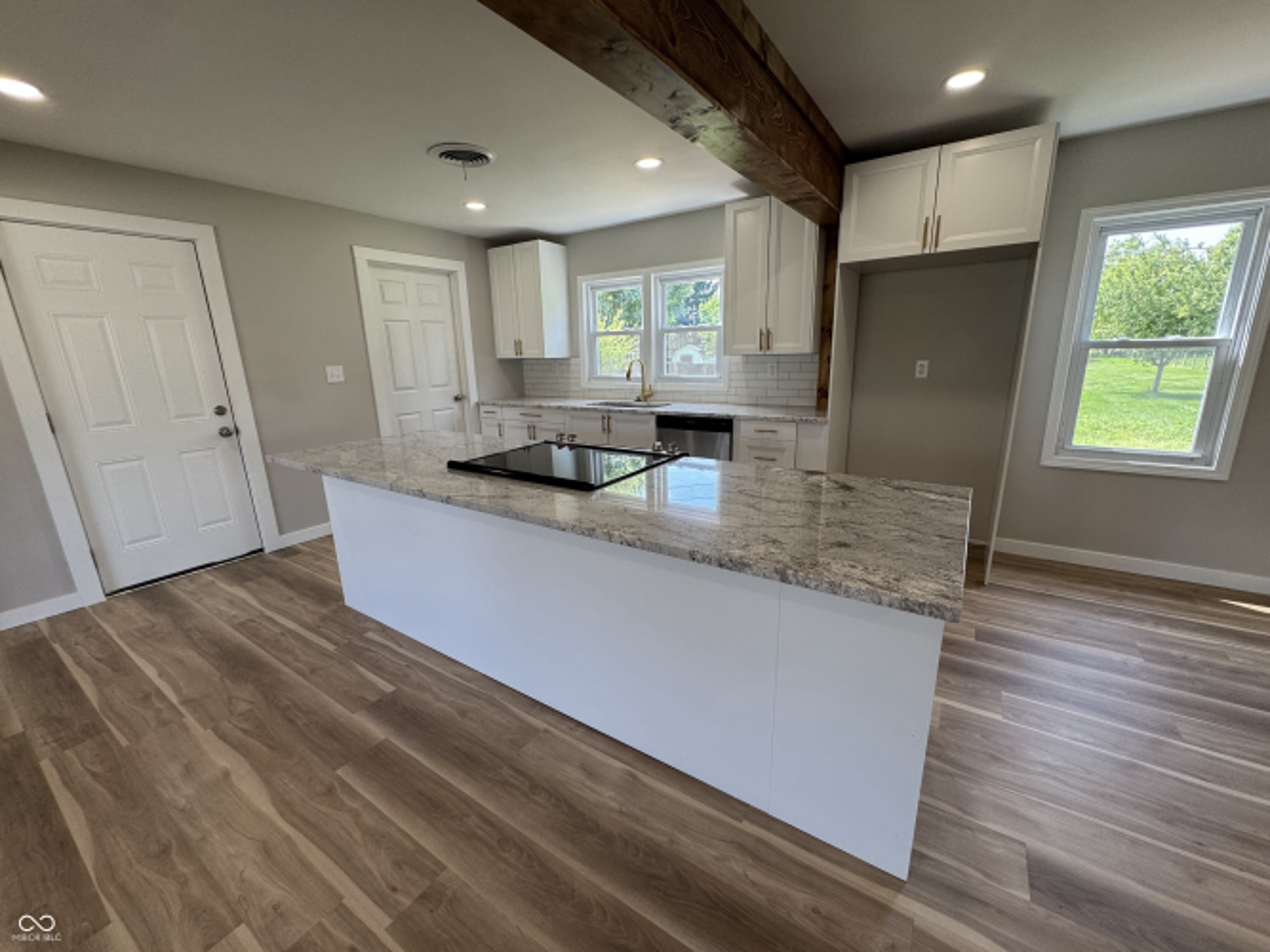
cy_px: 476
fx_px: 514
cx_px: 635
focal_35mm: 14
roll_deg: +1.1
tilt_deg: -14.5
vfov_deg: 85.7
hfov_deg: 102.1
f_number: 2.2
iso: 64
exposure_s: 1/120
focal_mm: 2.22
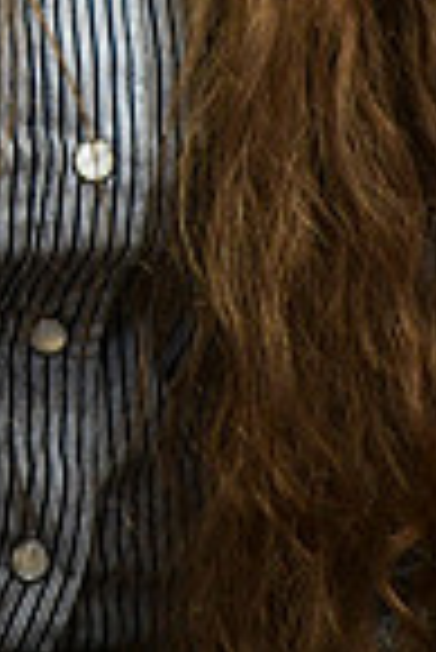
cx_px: -155
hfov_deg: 2.7
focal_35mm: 501
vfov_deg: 4.1
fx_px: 9079
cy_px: -643
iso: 3200
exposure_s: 1/250
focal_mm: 125
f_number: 4.5
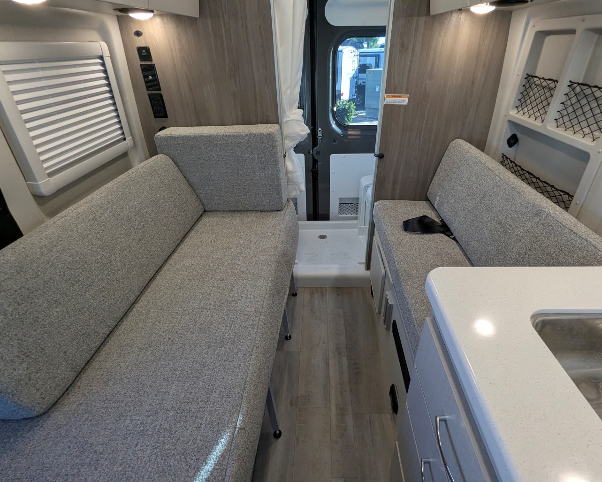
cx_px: 318
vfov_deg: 77.0
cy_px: 244
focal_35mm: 17
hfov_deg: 89.5
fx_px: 303
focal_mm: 2.35
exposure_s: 1/254
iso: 282
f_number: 2.2
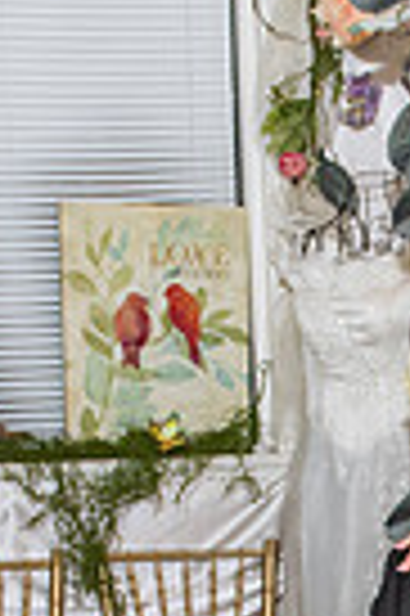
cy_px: 796
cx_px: 578
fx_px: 2021
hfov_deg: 11.2
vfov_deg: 16.4
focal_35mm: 118
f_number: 4.5
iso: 1600
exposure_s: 1/125
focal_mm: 24
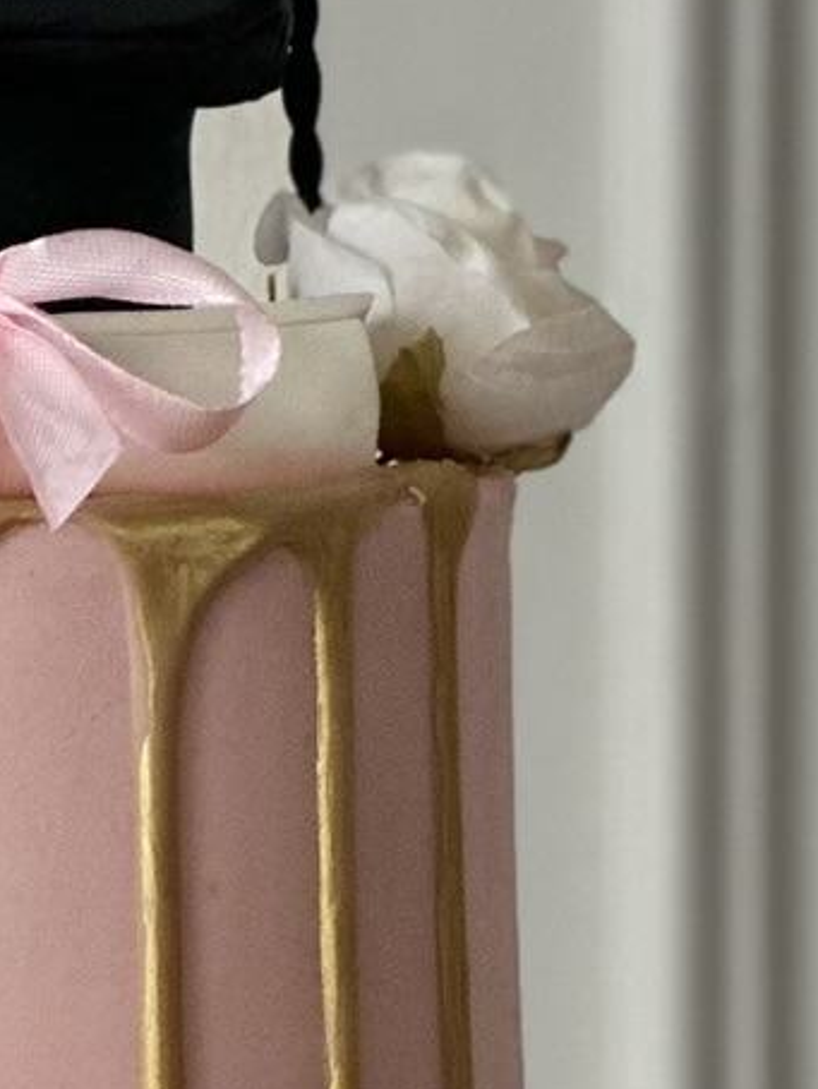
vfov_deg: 5.6
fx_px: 10923
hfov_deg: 4.3
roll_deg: +0.3
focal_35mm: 347
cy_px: 1849
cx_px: 72
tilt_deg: -9.0
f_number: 2.8
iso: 250
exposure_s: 1/105
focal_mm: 9
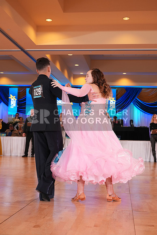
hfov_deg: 28.7
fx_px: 307
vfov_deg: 41.9
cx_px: 78
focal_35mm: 47
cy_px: 118
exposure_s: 1/160
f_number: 5
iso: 1250
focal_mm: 47
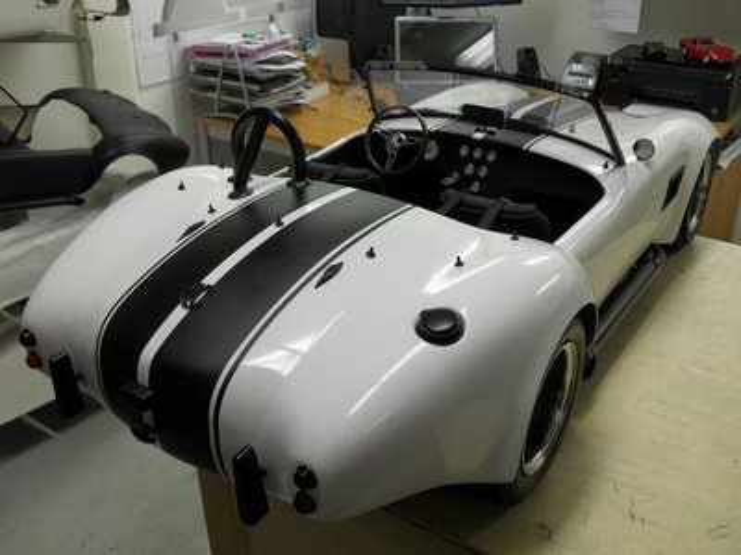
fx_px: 749
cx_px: 370
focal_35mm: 35
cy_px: 278
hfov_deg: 52.6
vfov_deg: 40.7
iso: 100
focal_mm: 6.2
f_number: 2.8
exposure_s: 1/30
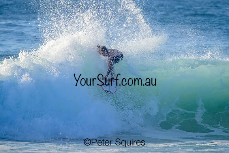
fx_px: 5926
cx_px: 131
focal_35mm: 931
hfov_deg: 2.2
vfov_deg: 1.5
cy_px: 68
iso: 1000
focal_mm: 800
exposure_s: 1/1600
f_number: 11
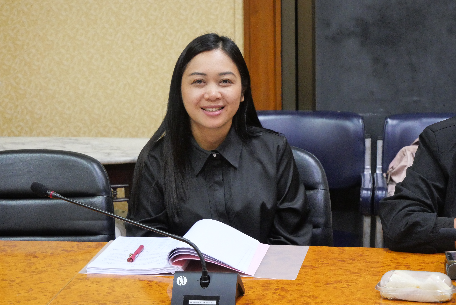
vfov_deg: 12.0
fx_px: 1445
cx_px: 228
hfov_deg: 17.9
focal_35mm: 114
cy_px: 152
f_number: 5.6
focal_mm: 55
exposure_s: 1/25
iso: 3200
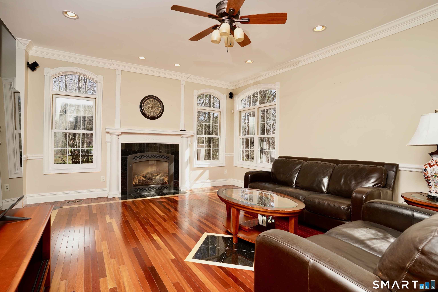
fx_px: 207
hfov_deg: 93.3
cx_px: 219
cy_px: 146
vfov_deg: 70.4
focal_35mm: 17
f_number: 6.3
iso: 320
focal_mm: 17
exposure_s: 1/200
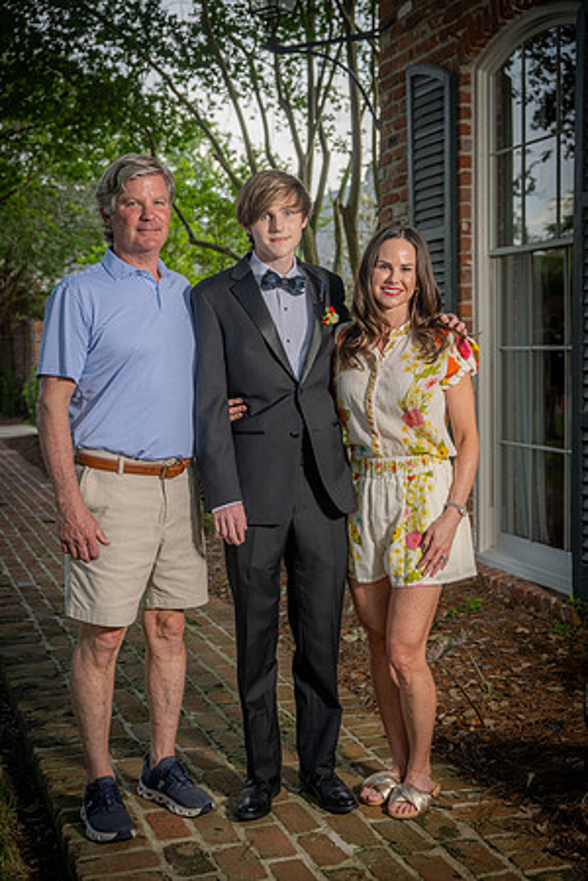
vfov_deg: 41.9
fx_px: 1151
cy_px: 440
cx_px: 294
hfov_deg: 28.6
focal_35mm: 47
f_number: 5
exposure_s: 1/125
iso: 100
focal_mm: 47
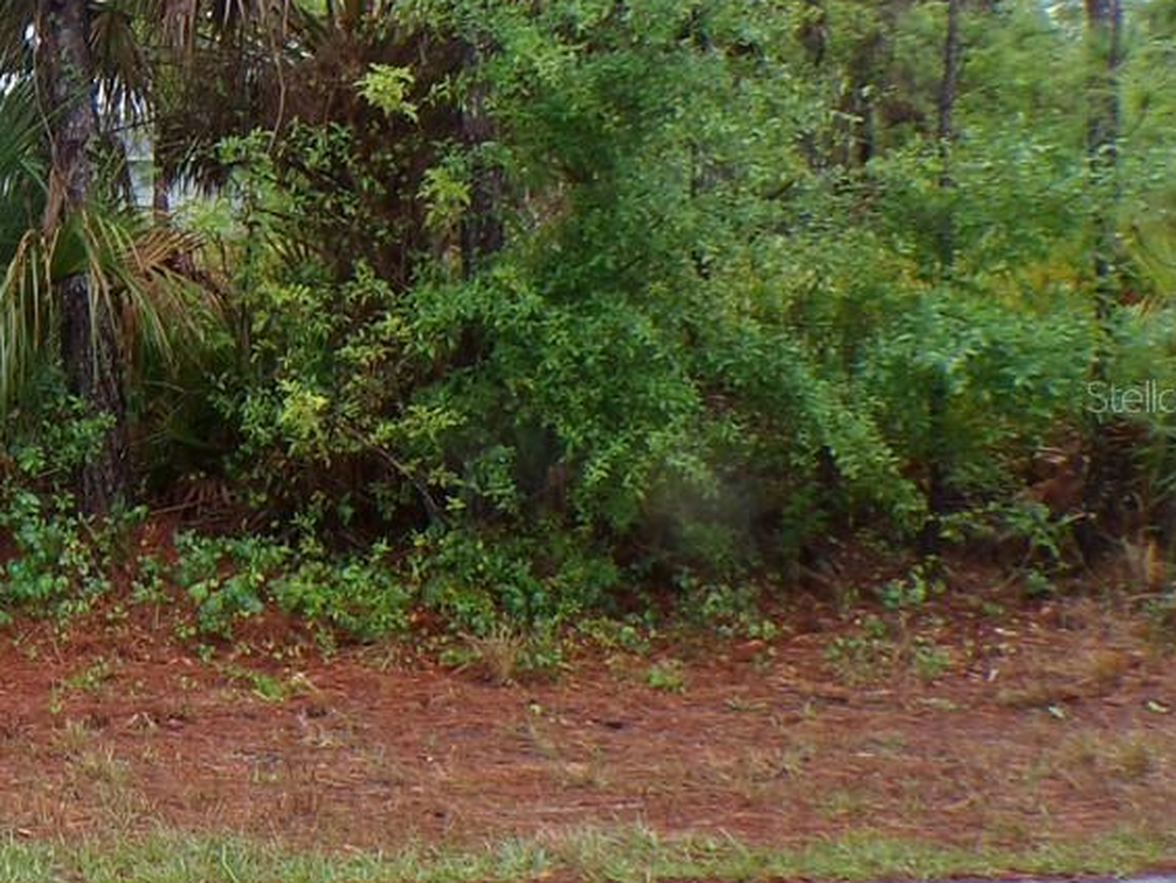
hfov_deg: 24.6
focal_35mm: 68
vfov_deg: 21.6
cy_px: 396
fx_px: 2311
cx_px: -383
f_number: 4.4
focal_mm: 4.3
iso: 100
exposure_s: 1/85
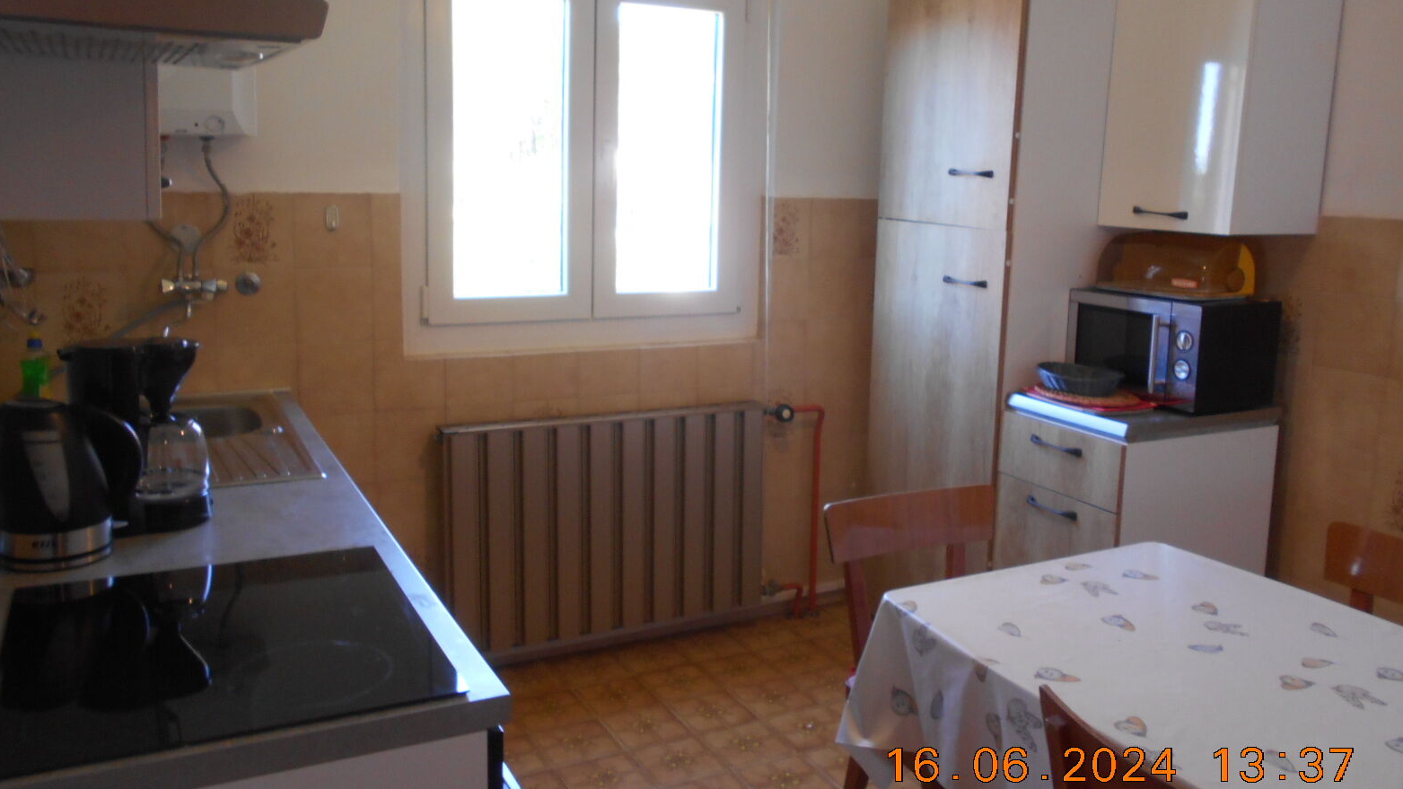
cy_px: 338
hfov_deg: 66.1
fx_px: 1079
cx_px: 709
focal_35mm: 29
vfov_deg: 40.1
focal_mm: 4.6
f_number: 3.2
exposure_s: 1/30
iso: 200
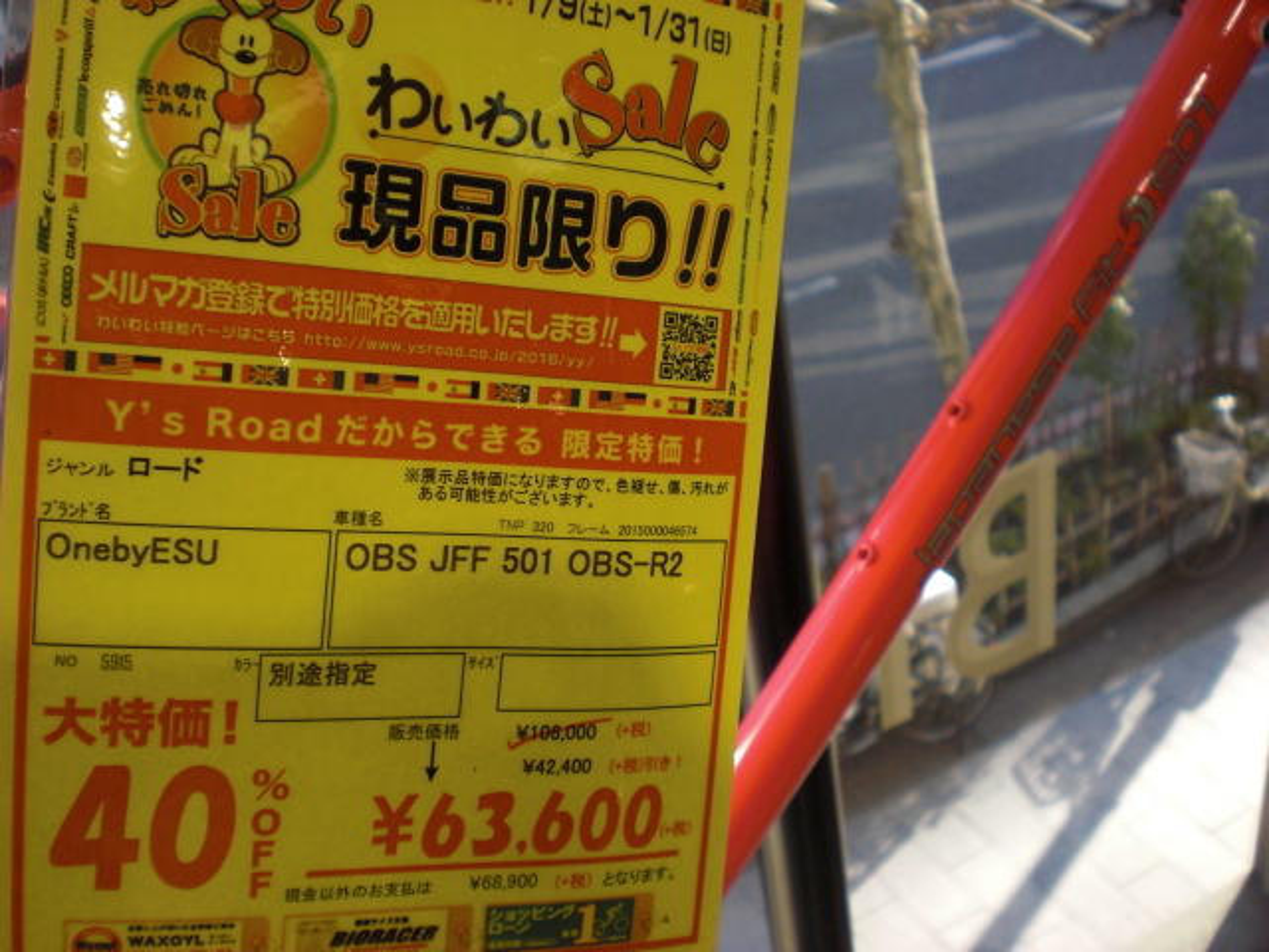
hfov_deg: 49.0
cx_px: 634
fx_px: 1393
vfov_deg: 37.7
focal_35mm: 38
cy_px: 476
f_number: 3.1
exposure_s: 1/125
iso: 100
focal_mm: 6.3
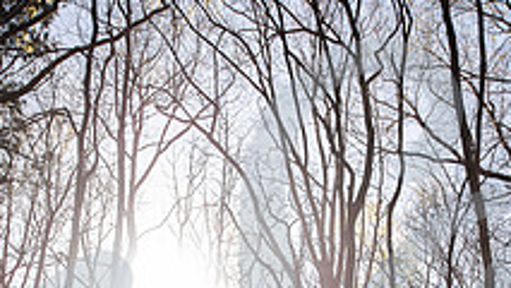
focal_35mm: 53
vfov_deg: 19.5
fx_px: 718
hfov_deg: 38.9
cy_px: 444
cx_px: 319
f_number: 2.8
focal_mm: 24
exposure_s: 1/800
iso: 100
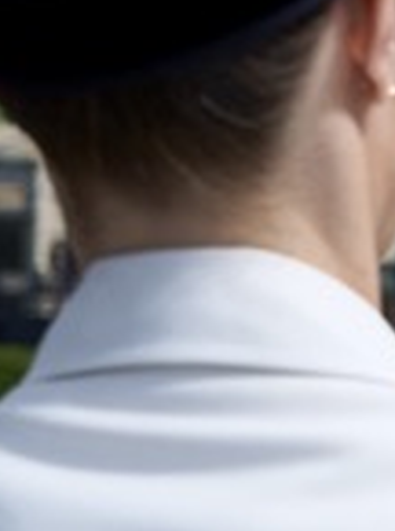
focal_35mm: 246
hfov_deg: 5.9
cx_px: 823
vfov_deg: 8.1
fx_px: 3759
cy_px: 123
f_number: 8
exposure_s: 1/250
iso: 100
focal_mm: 74
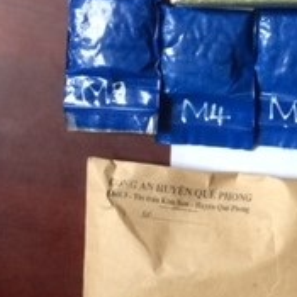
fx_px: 796
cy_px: 94
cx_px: 401
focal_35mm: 82
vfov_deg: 21.0
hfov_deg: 19.3
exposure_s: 1/33
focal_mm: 4.15
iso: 64
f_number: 2.2
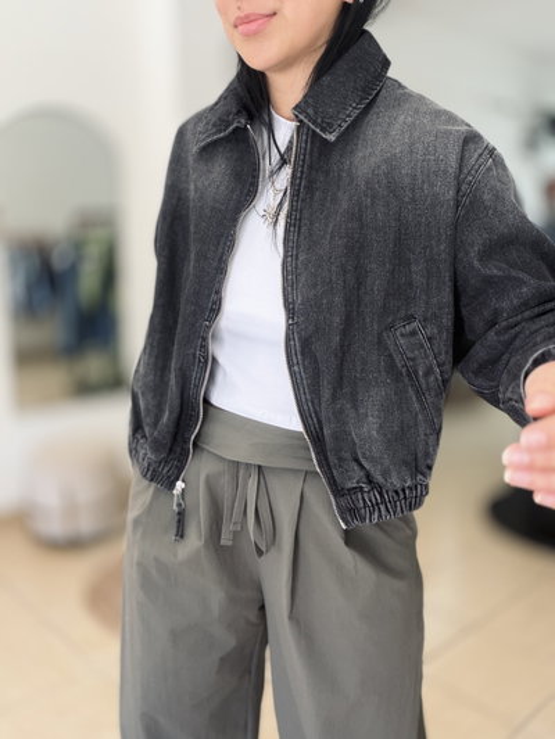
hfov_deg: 46.8
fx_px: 641
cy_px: 370
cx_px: 278
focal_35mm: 30
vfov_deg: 60.0
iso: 80
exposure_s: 1/68
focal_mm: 2.71
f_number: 1.9
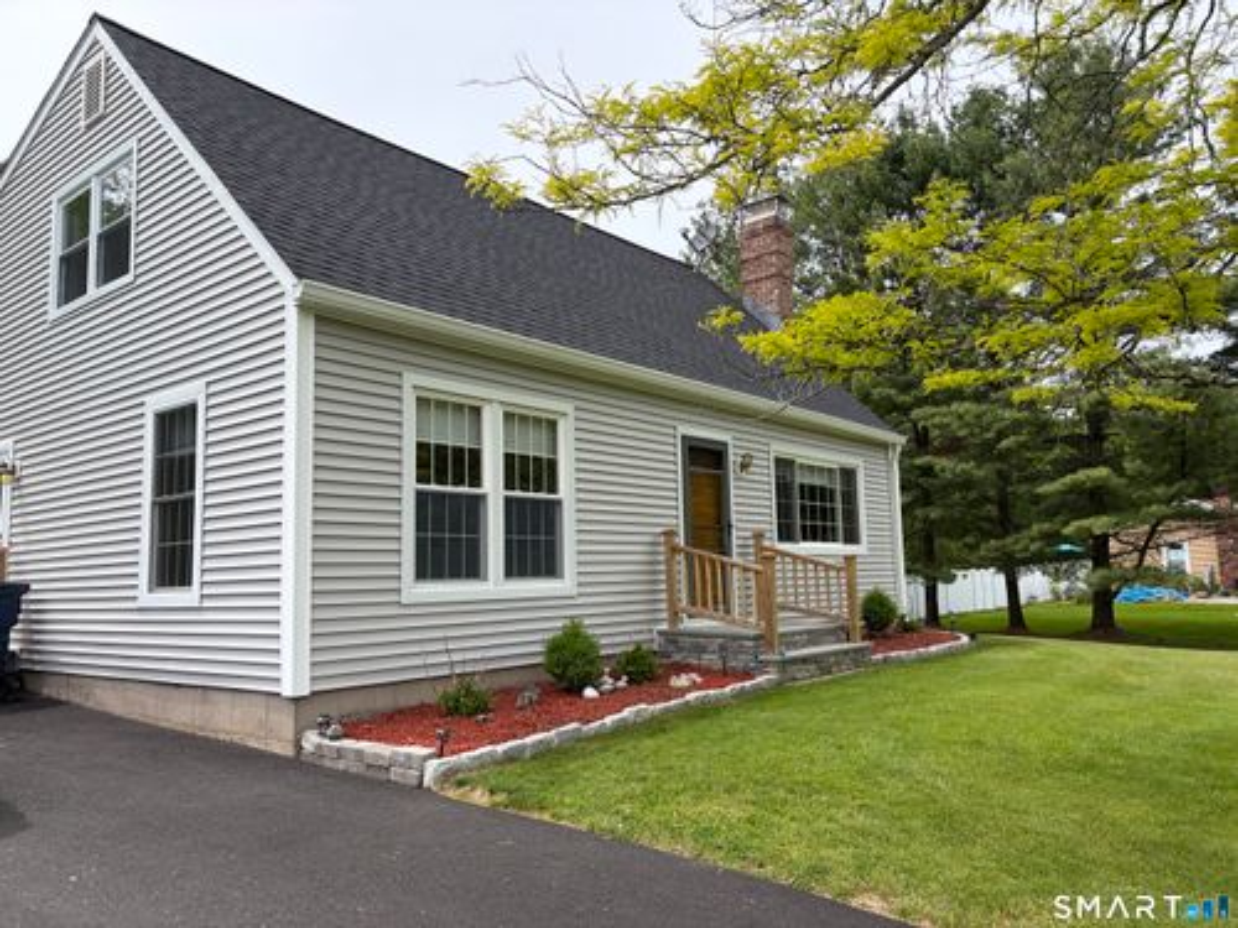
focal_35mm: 26
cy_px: 464
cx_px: 619
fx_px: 930
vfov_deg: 53.1
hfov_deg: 67.3
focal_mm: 5.96
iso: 64
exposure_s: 1/2364
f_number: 1.6
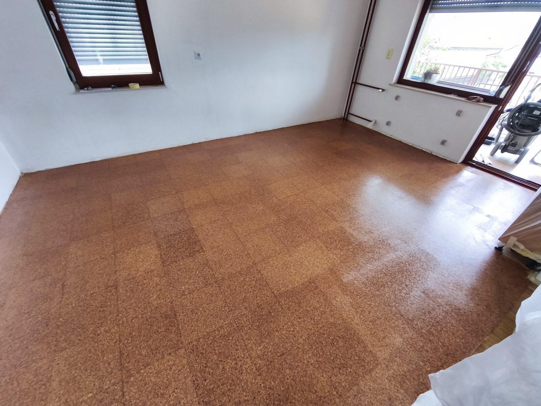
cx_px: 270
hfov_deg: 98.2
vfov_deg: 81.7
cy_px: 203
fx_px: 234
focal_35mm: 15
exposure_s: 1/50
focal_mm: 1.91
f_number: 2.2
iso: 80
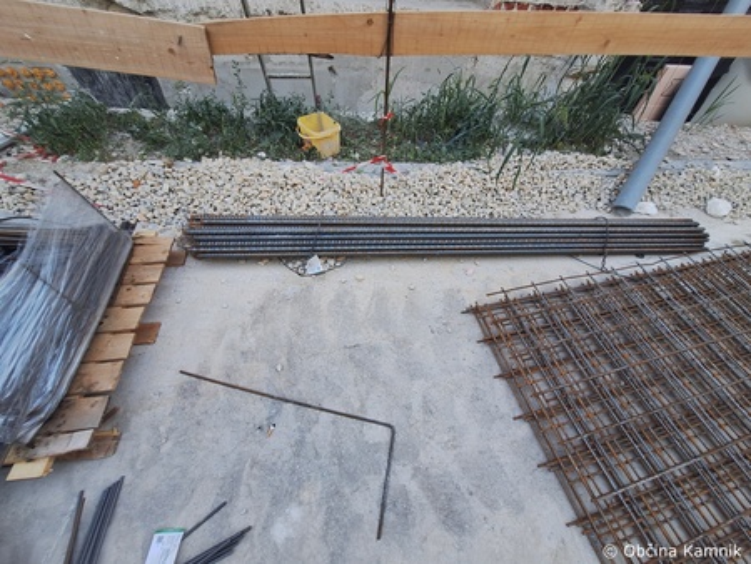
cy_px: 282
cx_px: 376
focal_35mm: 13
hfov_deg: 106.2
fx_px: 282
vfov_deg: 90.0
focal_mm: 1.74
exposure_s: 1/120
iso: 50
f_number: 2.2
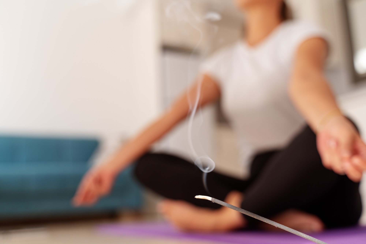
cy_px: 122
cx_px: 183
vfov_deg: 34.2
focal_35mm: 39
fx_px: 397
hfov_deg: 49.5
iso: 200
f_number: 2.8
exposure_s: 1/160
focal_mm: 39
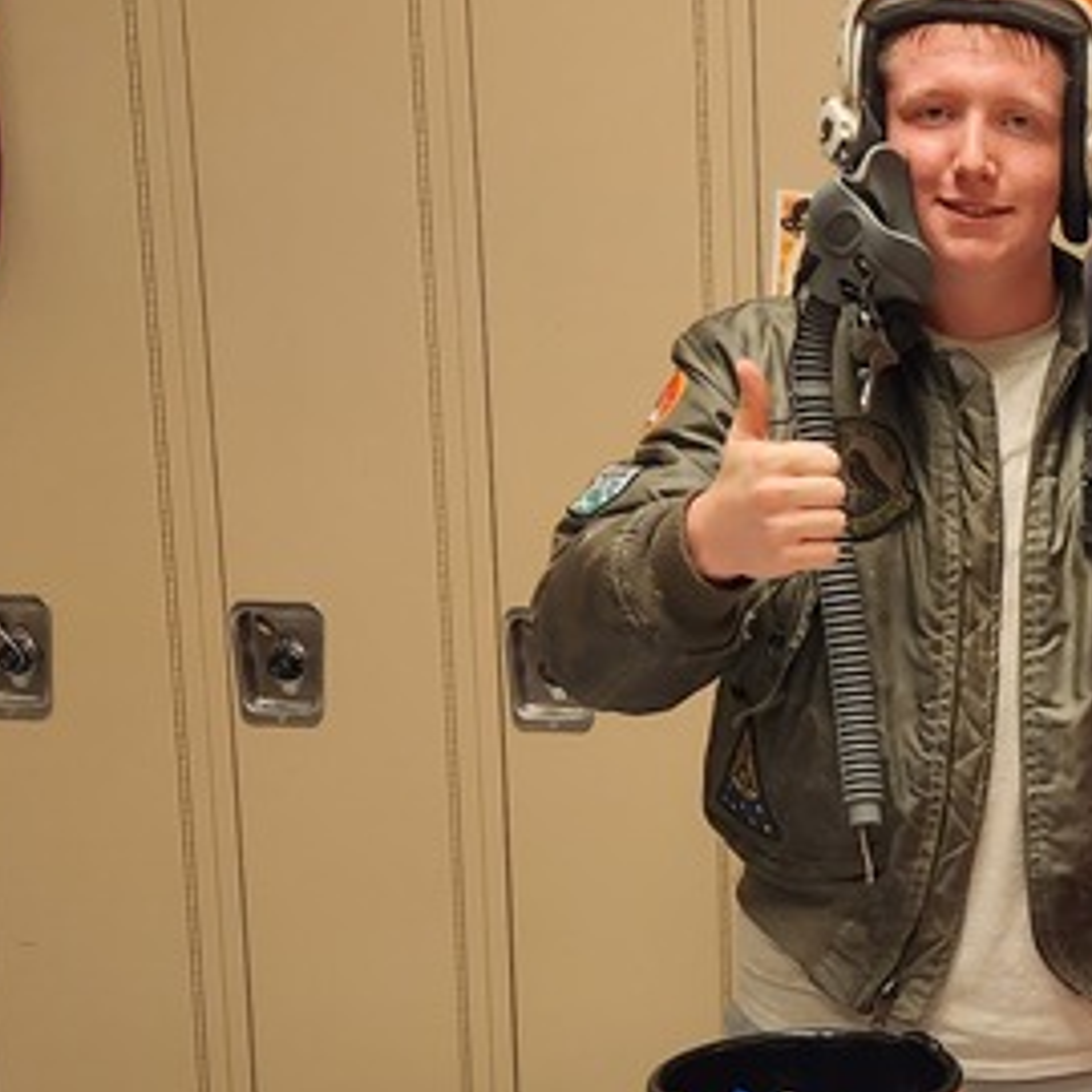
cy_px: 801
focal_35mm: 77
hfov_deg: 21.0
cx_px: 1306
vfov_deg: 22.3
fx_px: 2748
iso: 125
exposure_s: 1/120
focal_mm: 5.4
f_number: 1.8
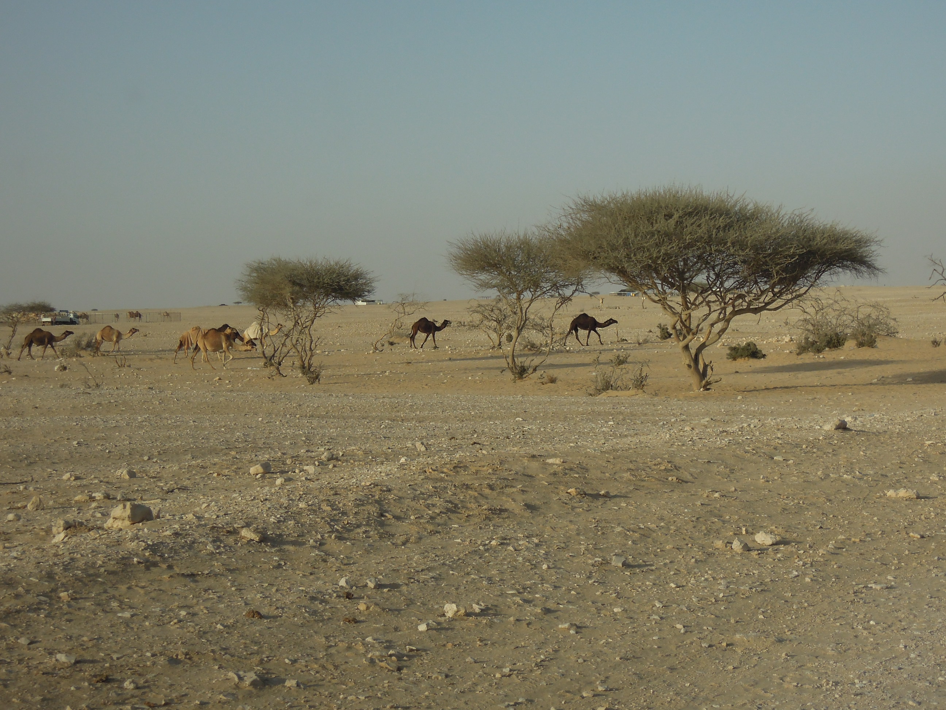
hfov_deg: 25.3
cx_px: 473
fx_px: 2104
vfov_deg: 19.1
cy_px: 355
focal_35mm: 77
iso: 160
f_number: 4.2
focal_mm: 13.8
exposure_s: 1/1250
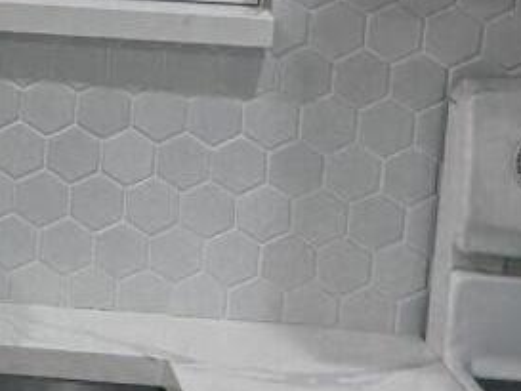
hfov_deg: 10.6
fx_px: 2650
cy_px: -17
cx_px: -368
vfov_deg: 8.4
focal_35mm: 176
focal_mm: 6.76
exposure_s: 1/208
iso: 160
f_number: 1.78
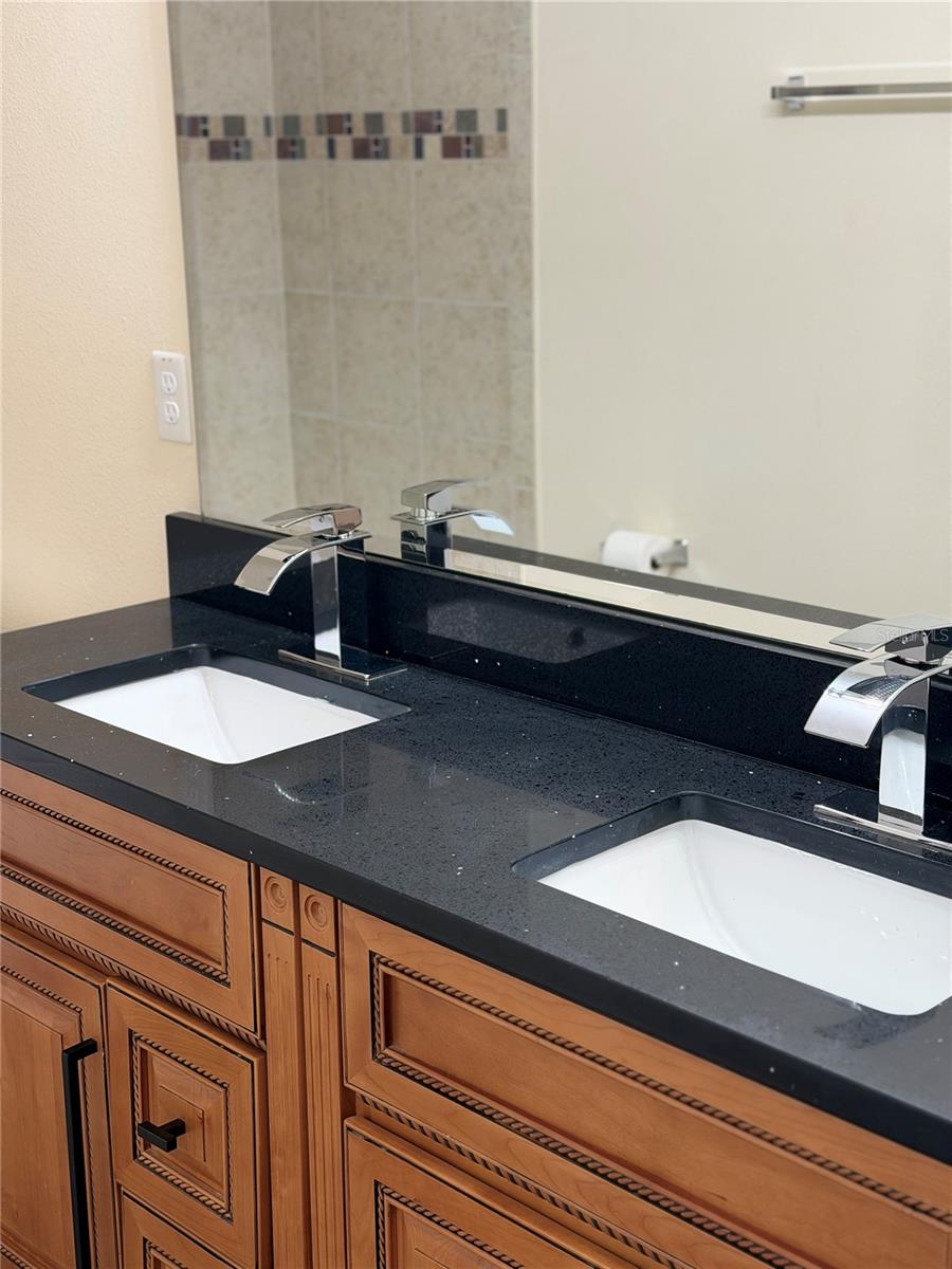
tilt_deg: -15.9
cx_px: 476
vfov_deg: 39.7
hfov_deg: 30.3
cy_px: 634
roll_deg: +0.6
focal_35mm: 48
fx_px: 1760
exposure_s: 1/60
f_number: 1.78
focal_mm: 6.76
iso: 80
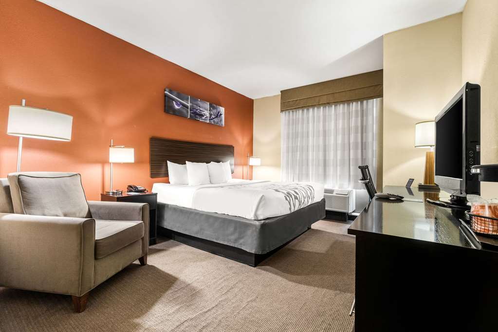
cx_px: 249
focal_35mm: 15
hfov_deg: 100.4
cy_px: 166
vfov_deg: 77.3
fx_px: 207
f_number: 7.1
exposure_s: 1/3
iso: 400
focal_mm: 10
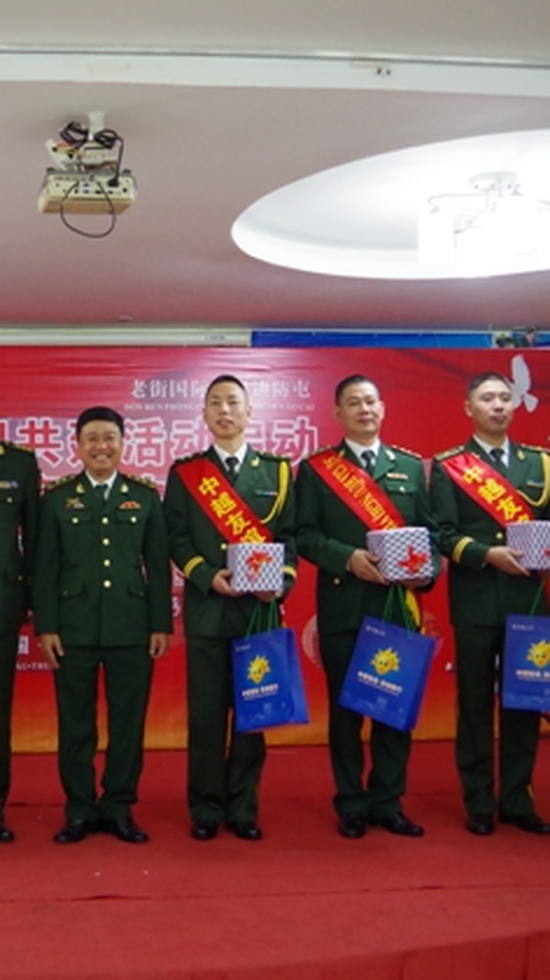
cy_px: 488
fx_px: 1116
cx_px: 26
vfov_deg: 47.4
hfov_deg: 26.5
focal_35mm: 43
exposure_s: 1/40
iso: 1600
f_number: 3.5
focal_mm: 18
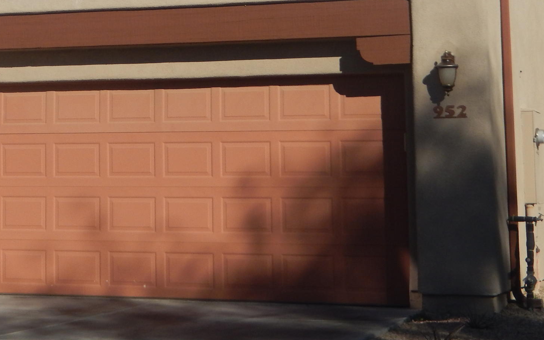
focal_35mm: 111
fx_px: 1646
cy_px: -65
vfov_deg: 11.6
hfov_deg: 18.4
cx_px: 23
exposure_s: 1/400
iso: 125
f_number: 9
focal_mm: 9.2
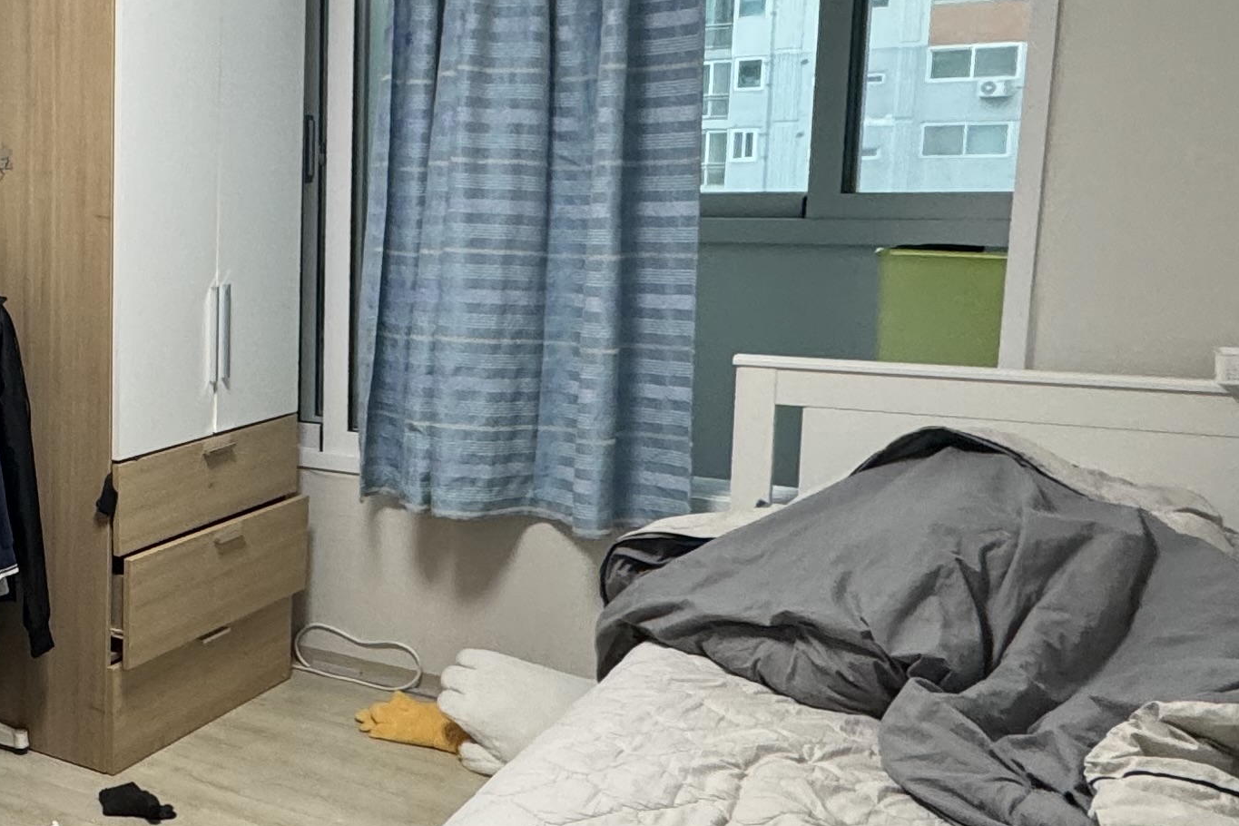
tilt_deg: -8.7
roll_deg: +1.1
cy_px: 410
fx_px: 1480
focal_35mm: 43
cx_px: 64
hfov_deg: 40.9
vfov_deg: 31.2
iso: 250
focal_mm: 2.22
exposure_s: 1/99
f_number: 2.2
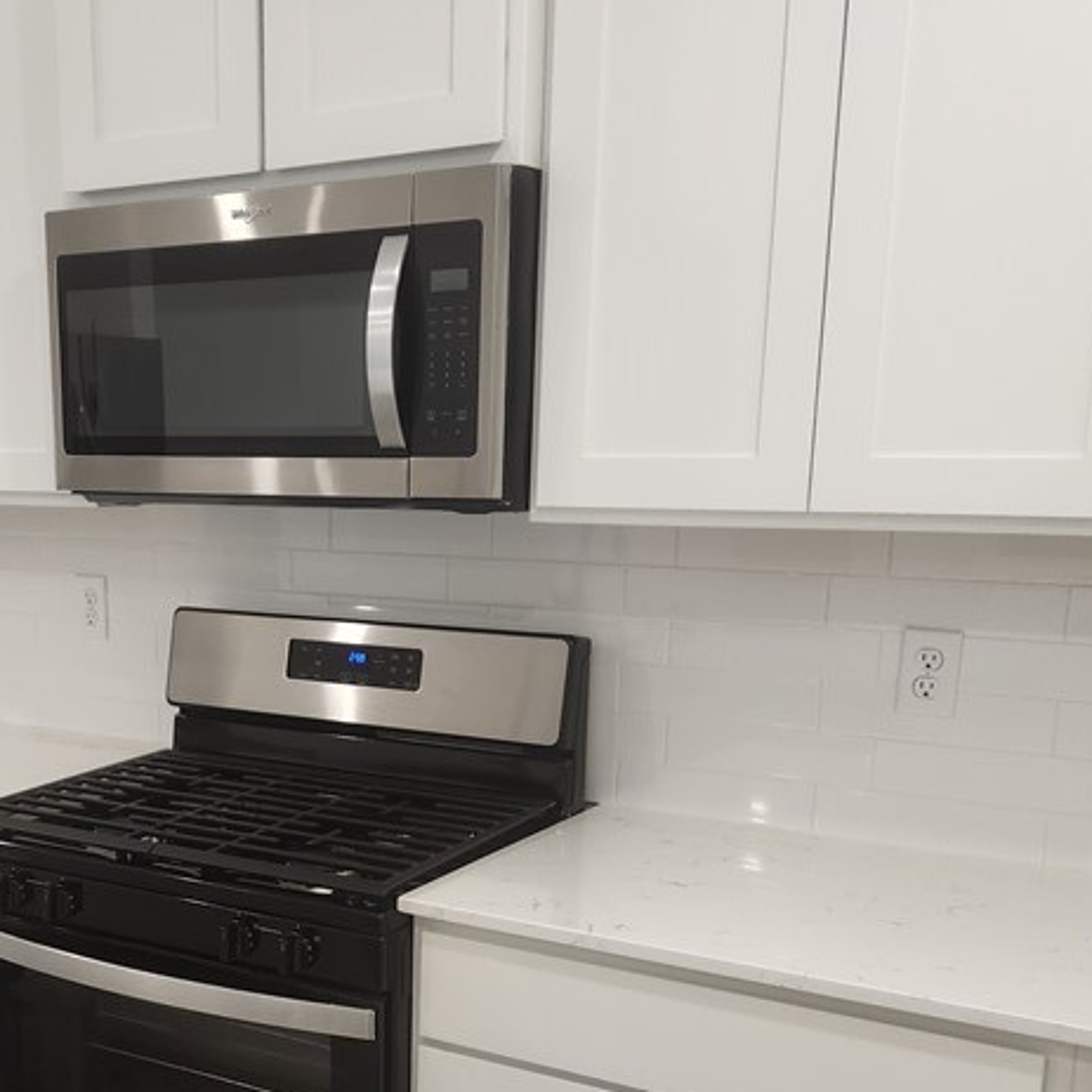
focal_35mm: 45
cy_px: 802
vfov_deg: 36.8
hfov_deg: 36.5
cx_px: 255
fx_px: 1606
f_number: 1.8
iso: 200
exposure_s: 1/120
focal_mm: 5.4
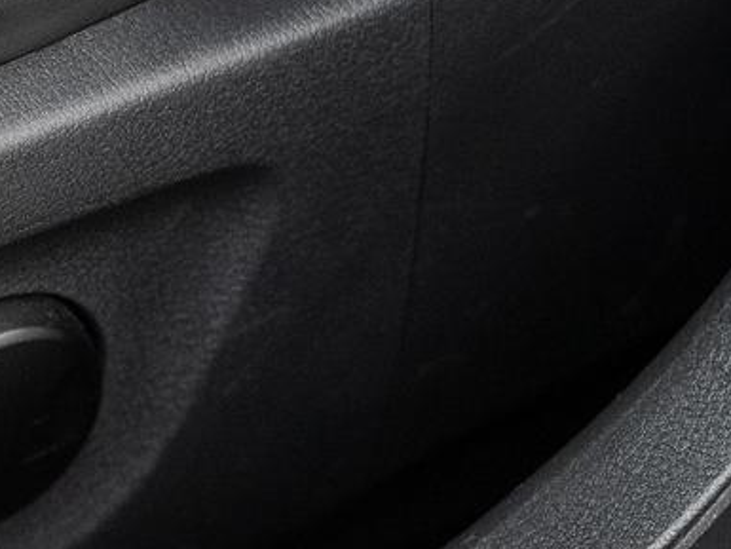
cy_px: 581
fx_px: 5957
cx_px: -318
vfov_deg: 5.3
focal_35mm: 282
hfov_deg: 6.9
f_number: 3.5
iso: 1000
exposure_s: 1/40
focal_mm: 70
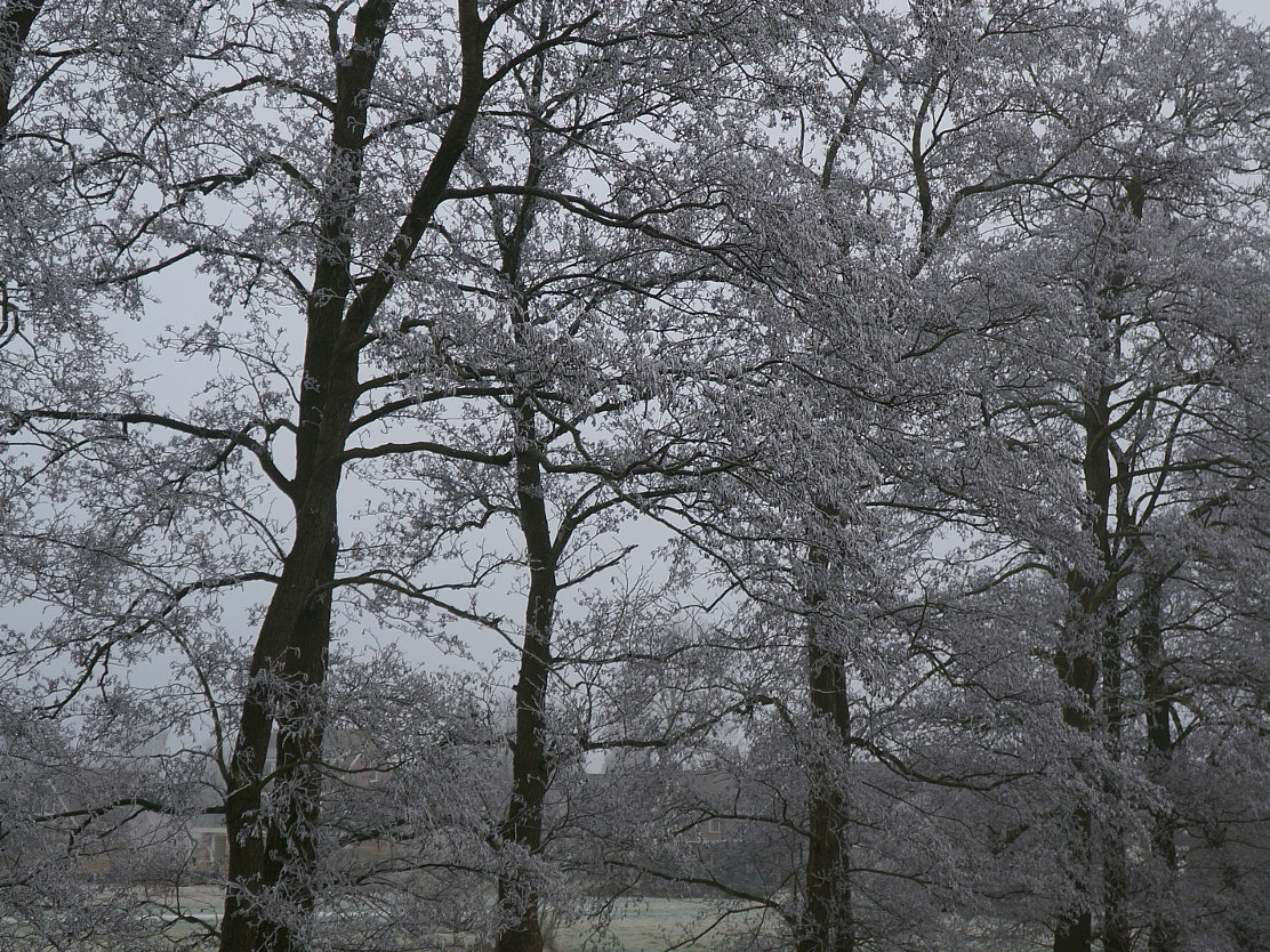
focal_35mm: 48
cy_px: 517
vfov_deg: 30.4
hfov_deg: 39.9
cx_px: 632
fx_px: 1750
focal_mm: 23
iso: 160
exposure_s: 1/160
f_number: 4
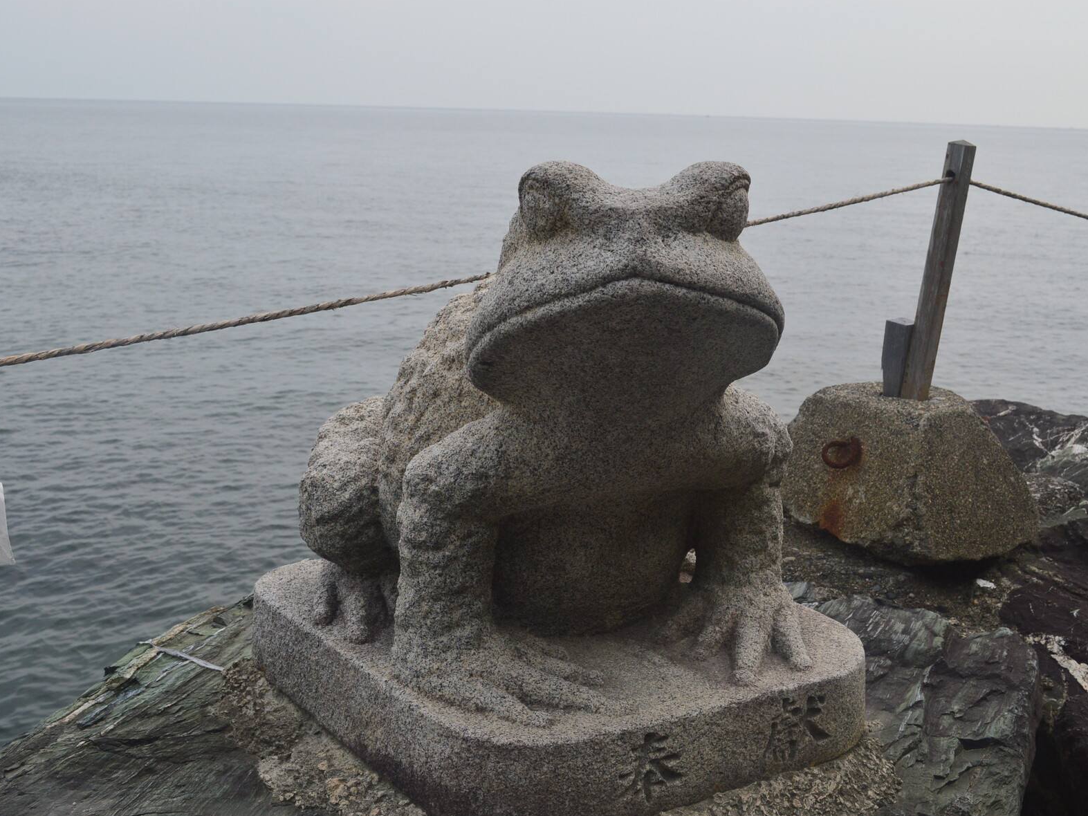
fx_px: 1352
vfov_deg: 33.6
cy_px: 411
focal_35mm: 43
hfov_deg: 43.8
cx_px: 575
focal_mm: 26
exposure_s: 1/250
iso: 400
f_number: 10
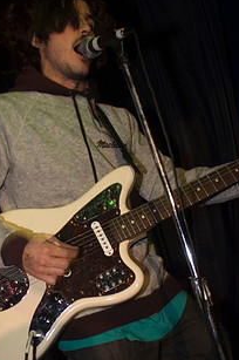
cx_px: 90
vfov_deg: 44.5
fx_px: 439
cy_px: 202
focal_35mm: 44
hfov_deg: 30.3
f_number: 2.8
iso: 800
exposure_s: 1/30
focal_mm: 20
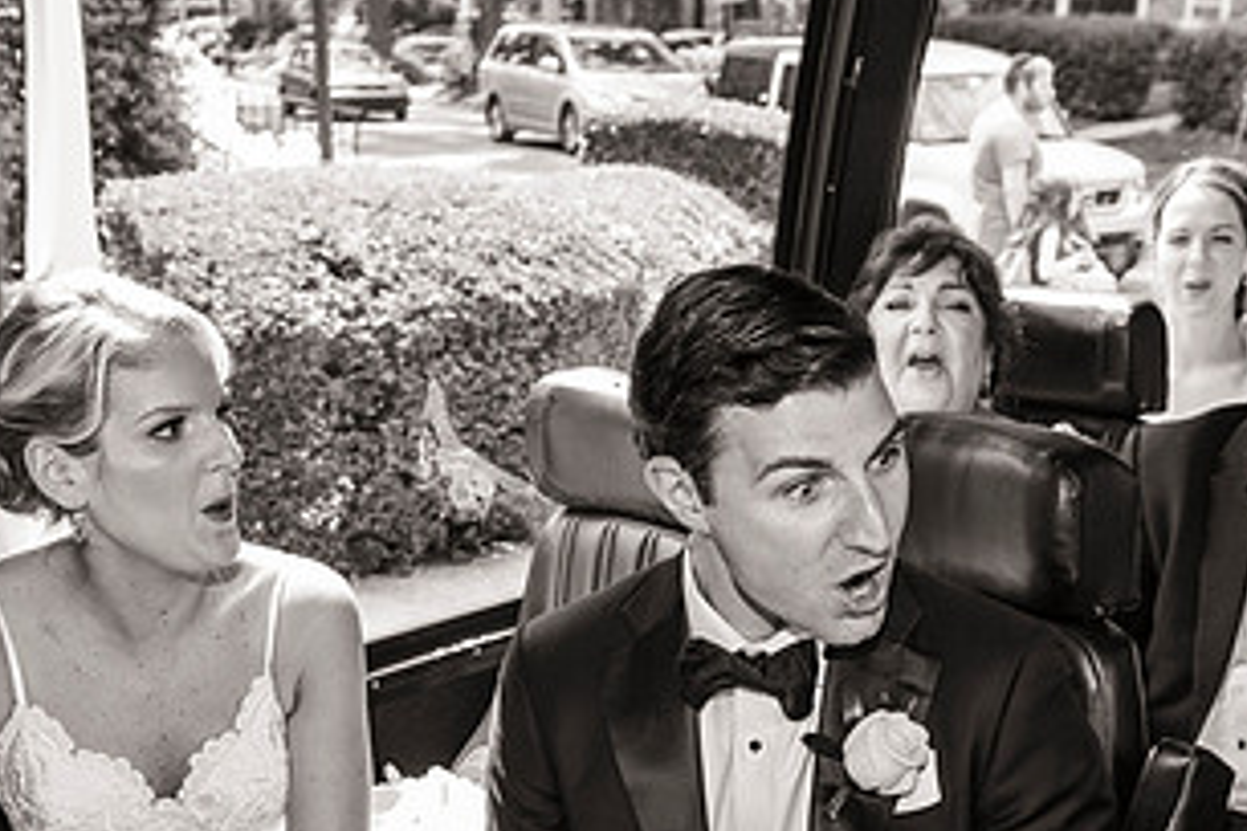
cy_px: 723
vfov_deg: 24.0
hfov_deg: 36.1
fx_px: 1905
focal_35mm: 55
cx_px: 762
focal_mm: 29
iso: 1600
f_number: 5
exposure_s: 1/100
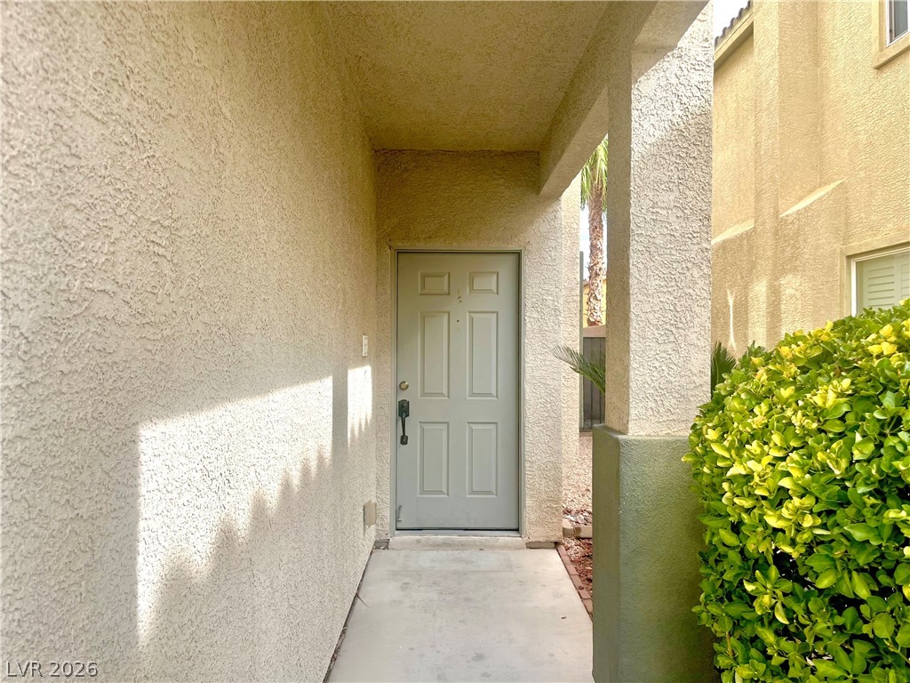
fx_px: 683
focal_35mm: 26
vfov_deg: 53.1
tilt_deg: -0.4
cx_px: 455
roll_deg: -0.5
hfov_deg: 67.3
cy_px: 342
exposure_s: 1/1151
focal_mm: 5.1
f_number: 1.6
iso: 50
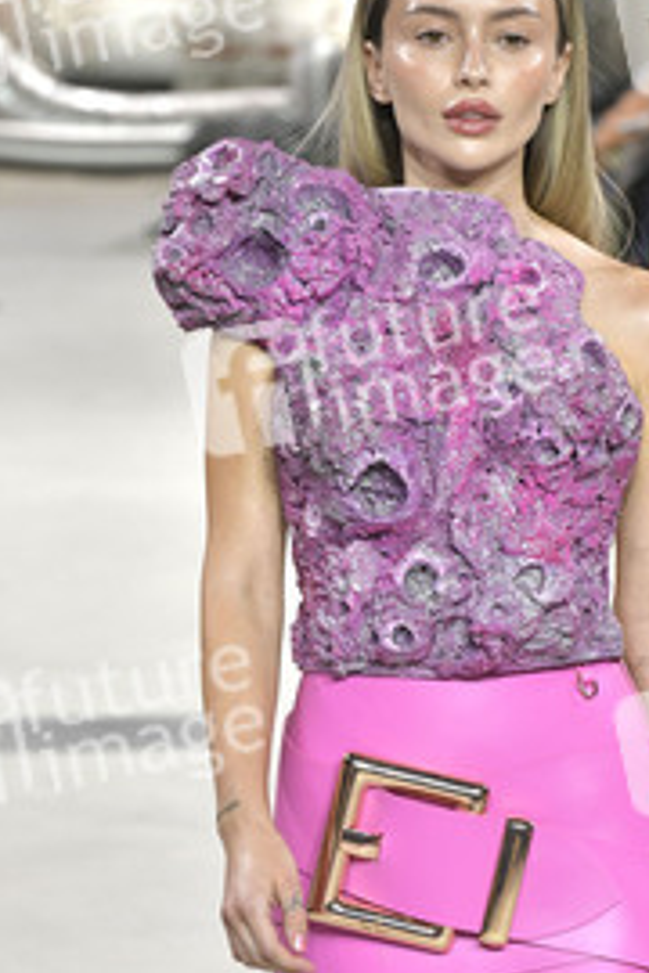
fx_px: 5759
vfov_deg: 9.7
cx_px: 472
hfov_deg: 6.4
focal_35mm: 213
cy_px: 551
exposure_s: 1/320
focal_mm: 120
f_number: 6.3
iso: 2500
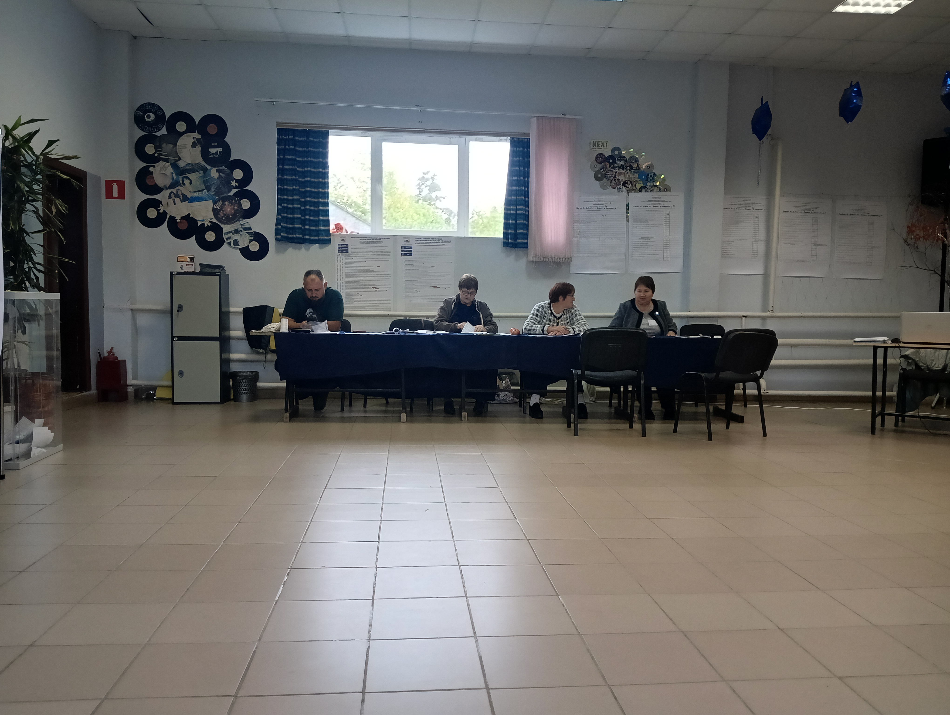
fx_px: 742
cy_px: 358
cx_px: 475
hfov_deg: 65.2
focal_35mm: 27
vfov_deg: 51.5
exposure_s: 1/100
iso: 1250
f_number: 1.8
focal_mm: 4.05
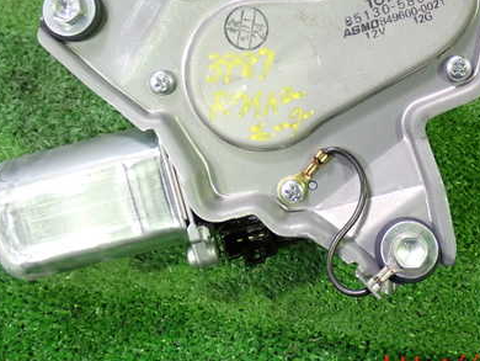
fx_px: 874
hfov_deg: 30.6
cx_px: 293
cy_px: 106
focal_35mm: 63
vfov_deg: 23.2
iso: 500
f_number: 2.8
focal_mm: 7.31
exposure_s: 1/40
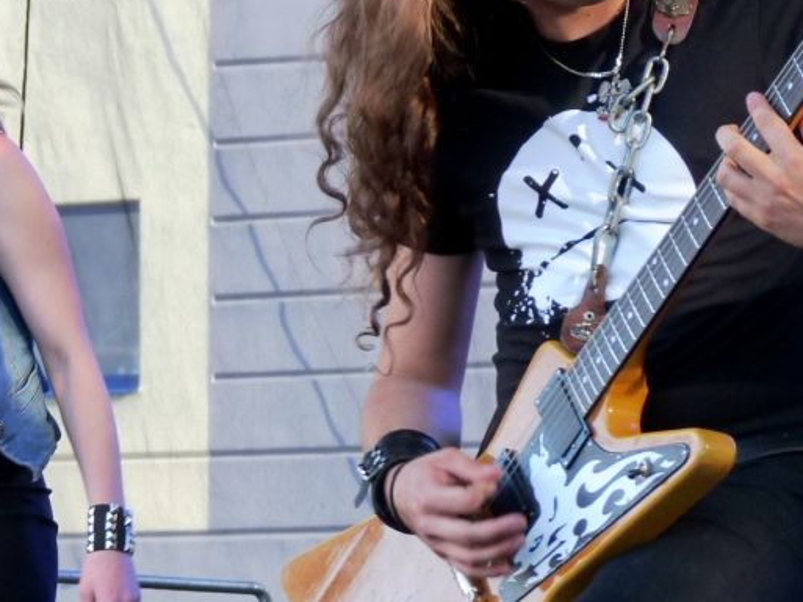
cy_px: 158
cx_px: 243
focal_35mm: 195
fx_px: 4525
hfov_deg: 10.1
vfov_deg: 7.6
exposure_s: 1/100
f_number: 3.6
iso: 125
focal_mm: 22.3
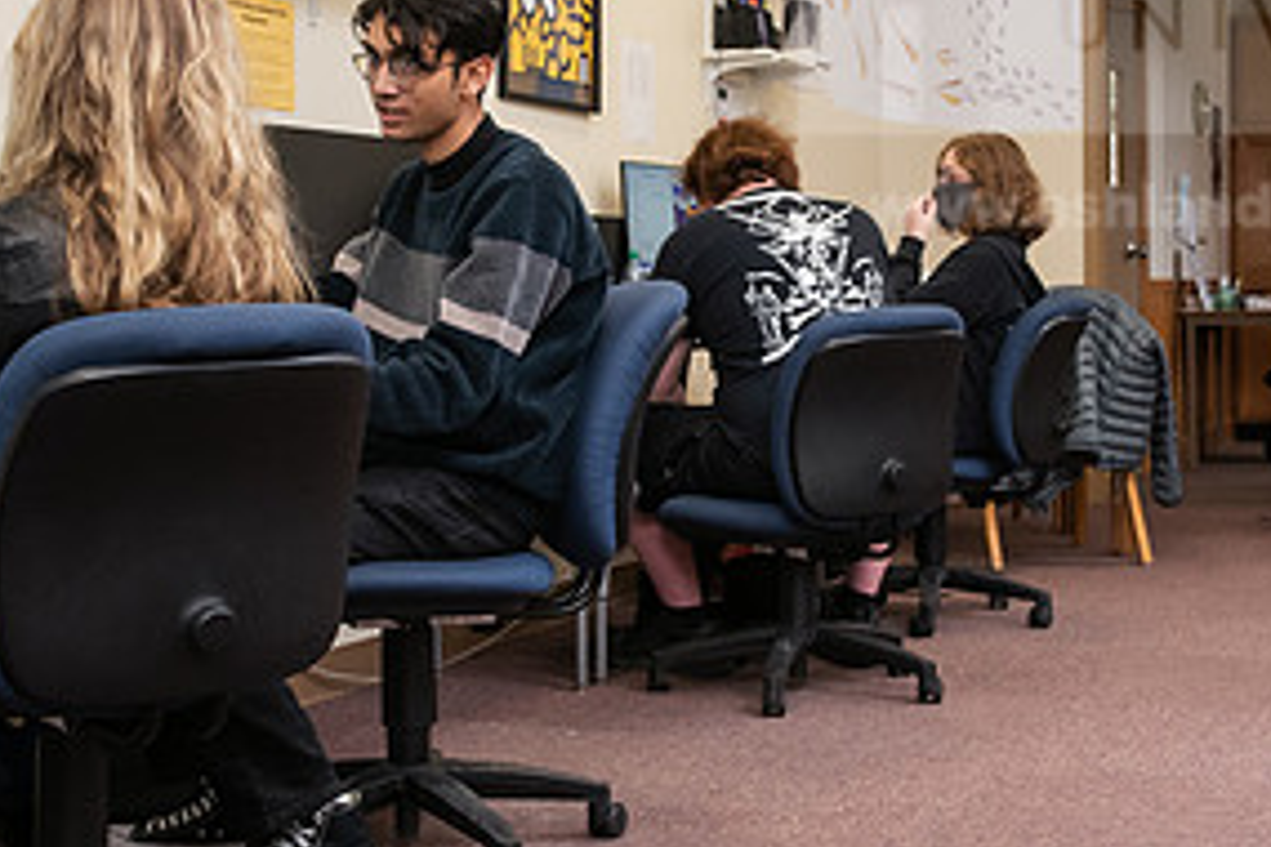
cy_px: 301
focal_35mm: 63
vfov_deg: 21.5
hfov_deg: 31.9
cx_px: 664
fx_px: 2224
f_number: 4.5
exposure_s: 1/200
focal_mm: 31
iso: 1600
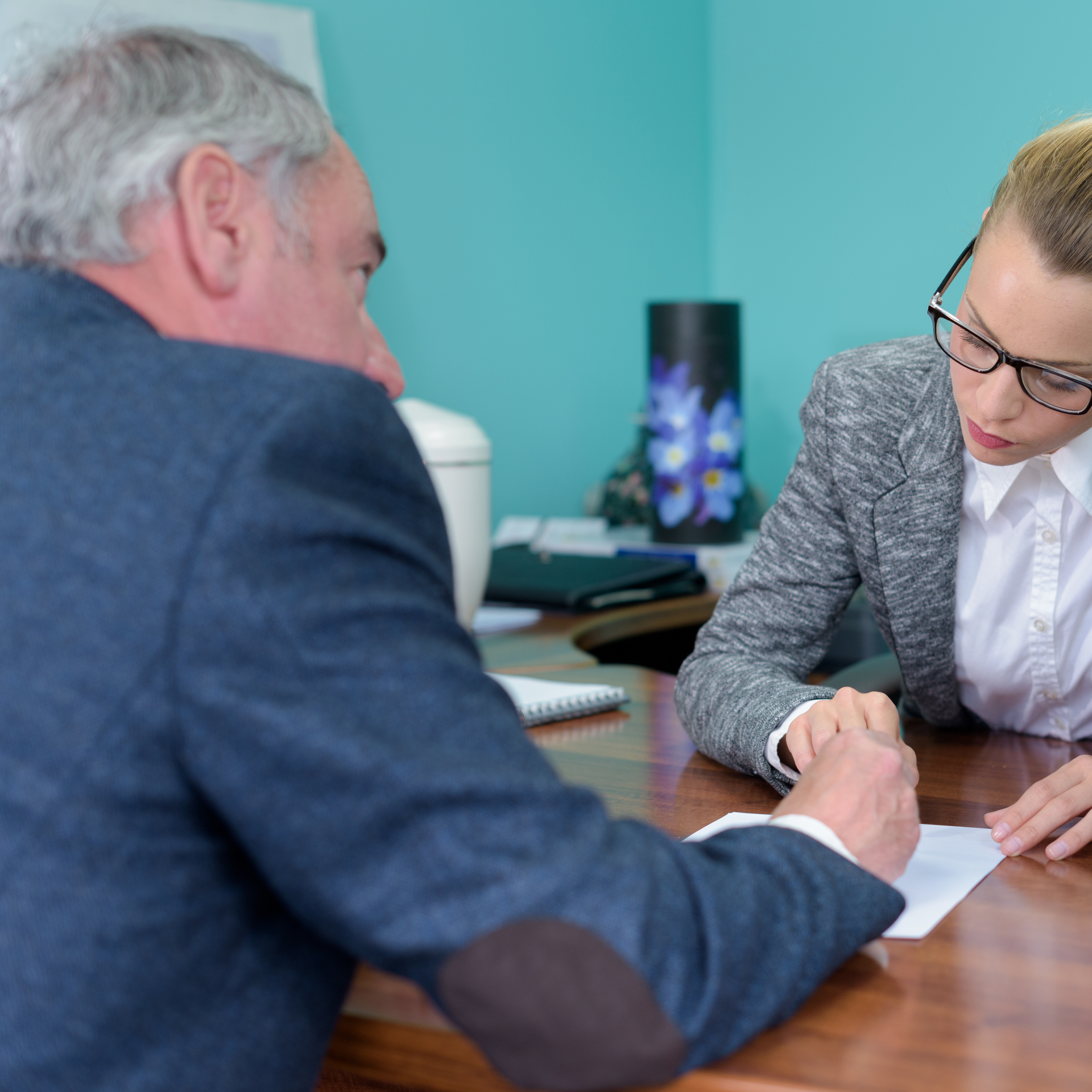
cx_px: 807
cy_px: 546
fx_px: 2284
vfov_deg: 26.9
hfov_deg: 26.6
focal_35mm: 64
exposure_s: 1/100
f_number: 3.2
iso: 320
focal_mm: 50
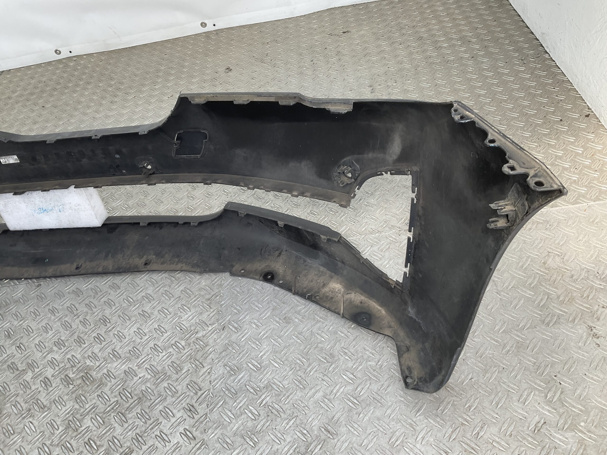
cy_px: 228
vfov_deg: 48.2
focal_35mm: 29
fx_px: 509
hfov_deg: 61.7
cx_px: 304
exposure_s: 1/104
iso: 16
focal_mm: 3
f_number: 1.8
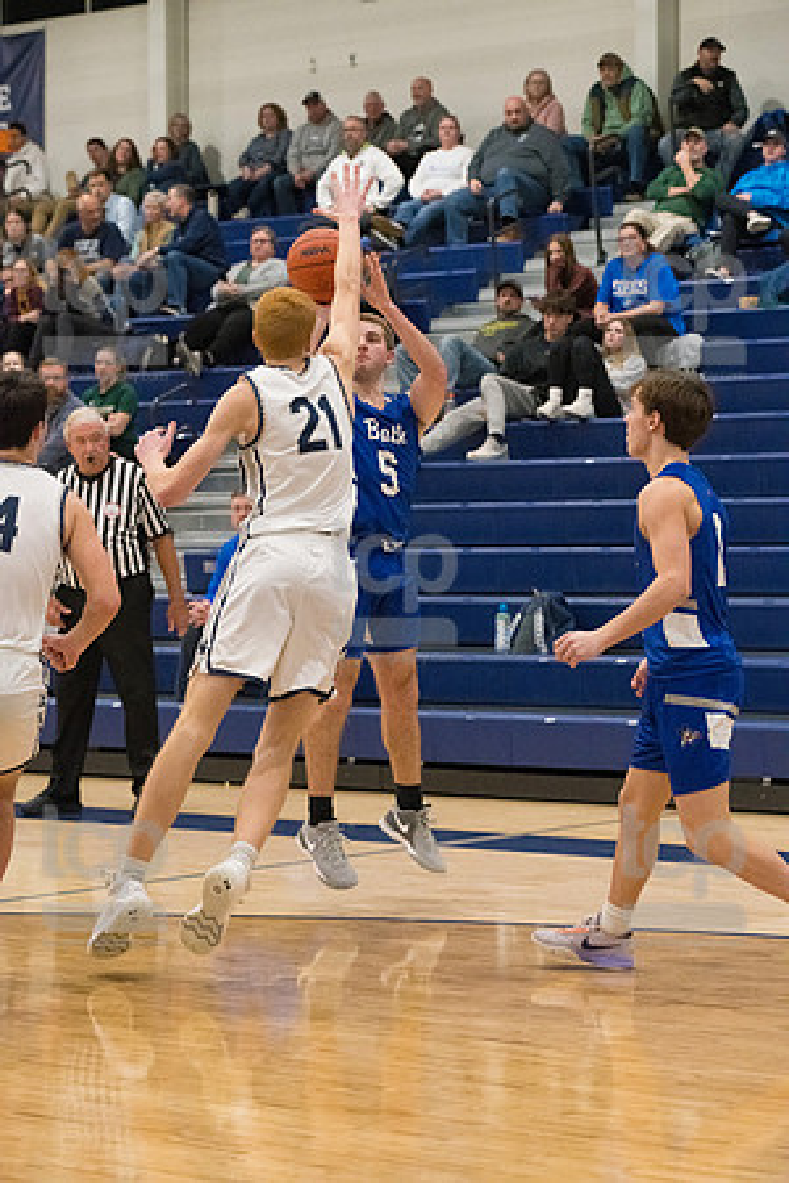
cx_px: 394
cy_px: 592
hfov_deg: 14.4
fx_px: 3123
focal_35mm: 95
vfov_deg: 21.5
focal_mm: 95
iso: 8000
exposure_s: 1/1600
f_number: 4.5
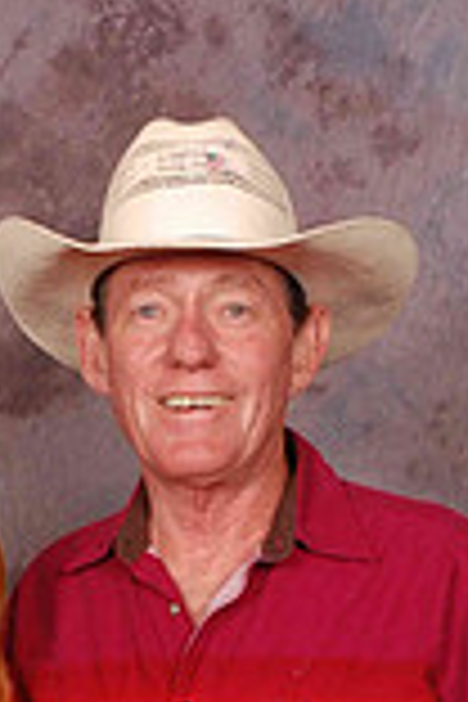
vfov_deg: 13.1
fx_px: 2953
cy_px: 891
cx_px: 83
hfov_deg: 9.0
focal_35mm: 151
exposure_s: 1/125
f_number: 10
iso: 200
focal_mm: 35
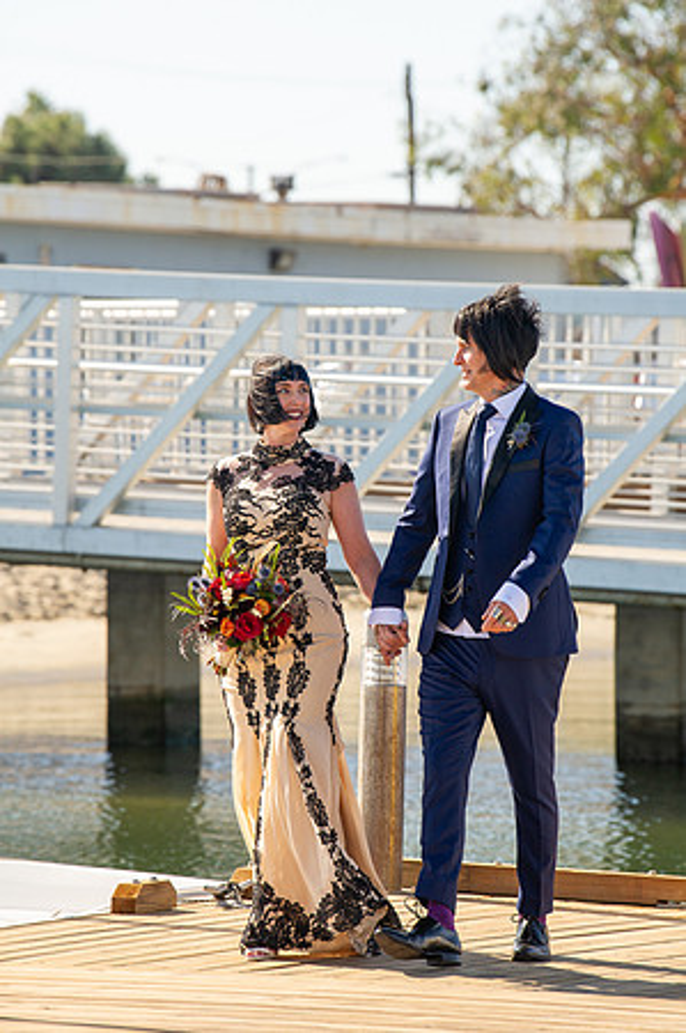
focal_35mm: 200
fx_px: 5729
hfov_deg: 6.9
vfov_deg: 10.3
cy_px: 516
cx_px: 343
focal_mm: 200
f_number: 5.6
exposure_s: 1/250
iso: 200
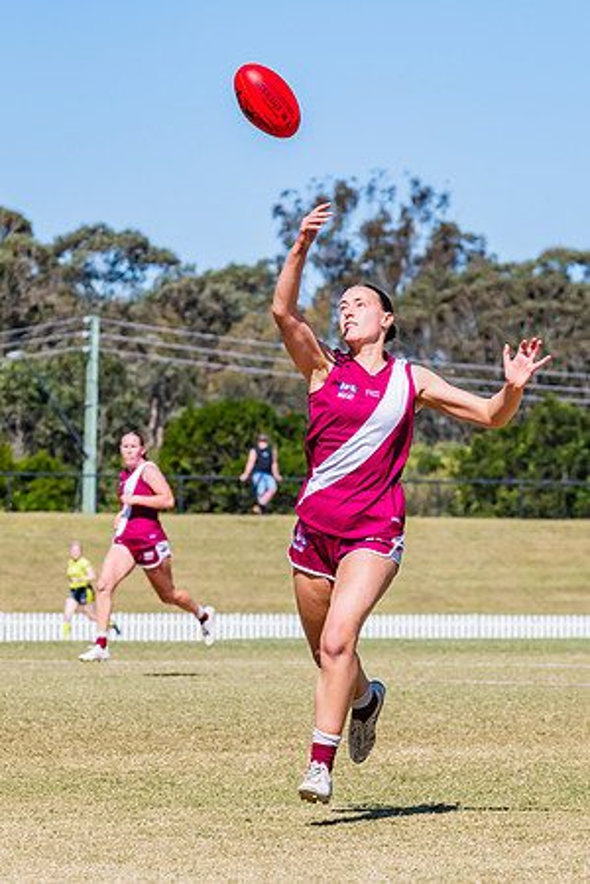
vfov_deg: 6.3
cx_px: 273
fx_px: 7990
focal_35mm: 325
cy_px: 453
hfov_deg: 4.2
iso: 800
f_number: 11
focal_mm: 210
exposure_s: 1/1600
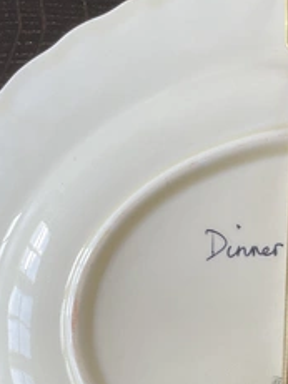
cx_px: 368
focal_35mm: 99
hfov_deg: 14.3
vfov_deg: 19.2
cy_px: 402
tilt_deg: -86.4
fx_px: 1099
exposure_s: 1/133
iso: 32
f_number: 1.6
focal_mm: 4.2
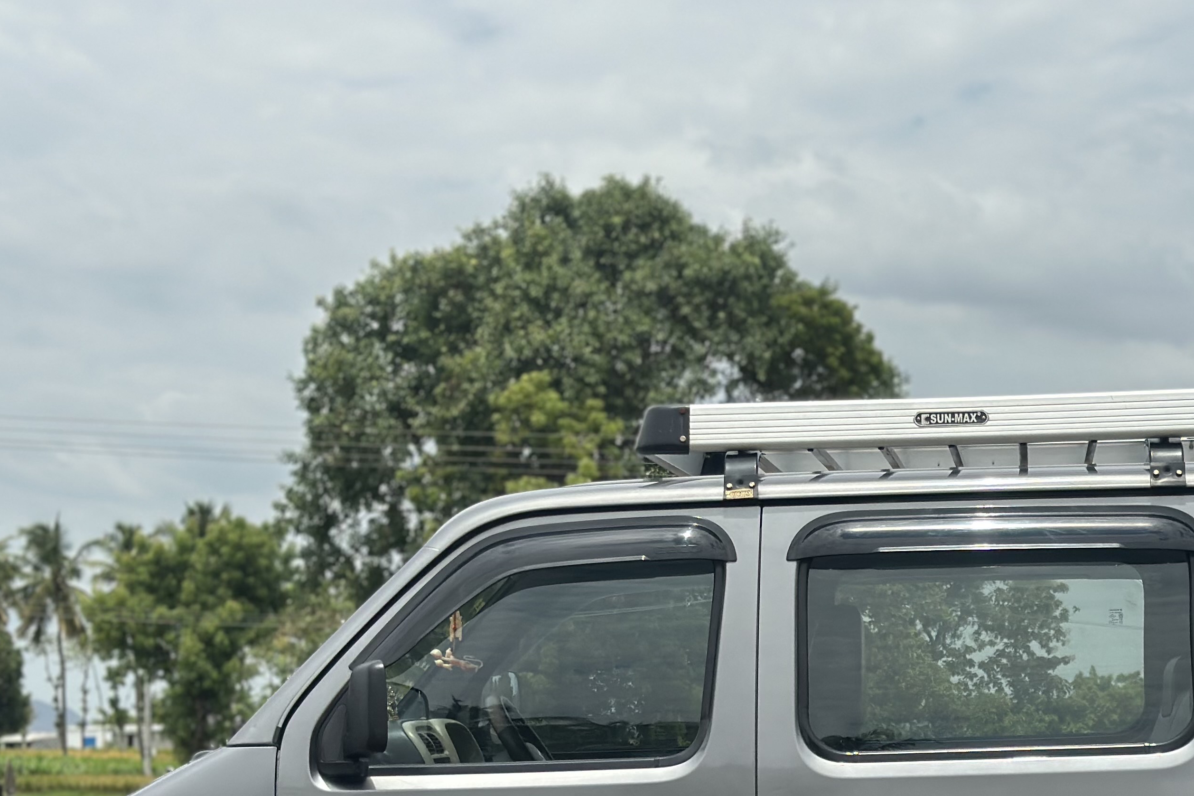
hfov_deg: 25.2
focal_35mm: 80
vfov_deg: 16.9
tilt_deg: +2.0
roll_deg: -0.2
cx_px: 848
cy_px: 694
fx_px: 2653
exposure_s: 1/8929
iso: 100
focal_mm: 6.86
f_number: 1.78
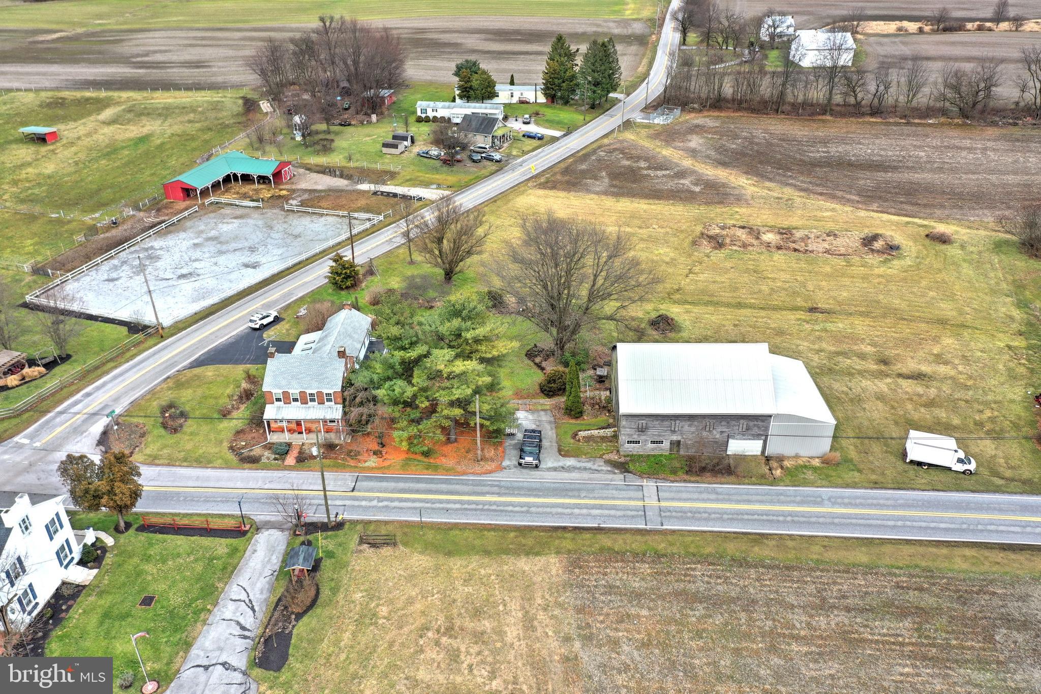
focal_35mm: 28
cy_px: 347
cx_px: 520
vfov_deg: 46.4
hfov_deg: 65.5
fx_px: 809
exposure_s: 1/100
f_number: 4
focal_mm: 10.3
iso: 100
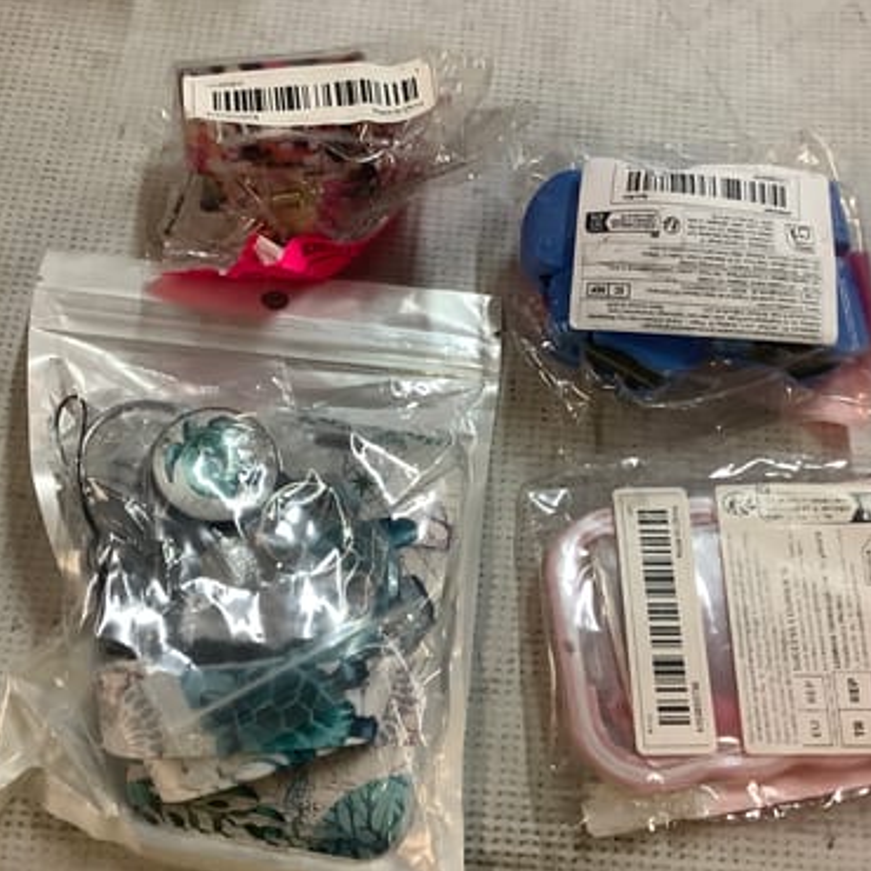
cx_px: 450
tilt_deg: -70.7
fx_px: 1053
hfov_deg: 44.9
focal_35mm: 37
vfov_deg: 44.9
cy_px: 434
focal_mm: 3.3
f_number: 2.4
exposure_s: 1/50
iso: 160
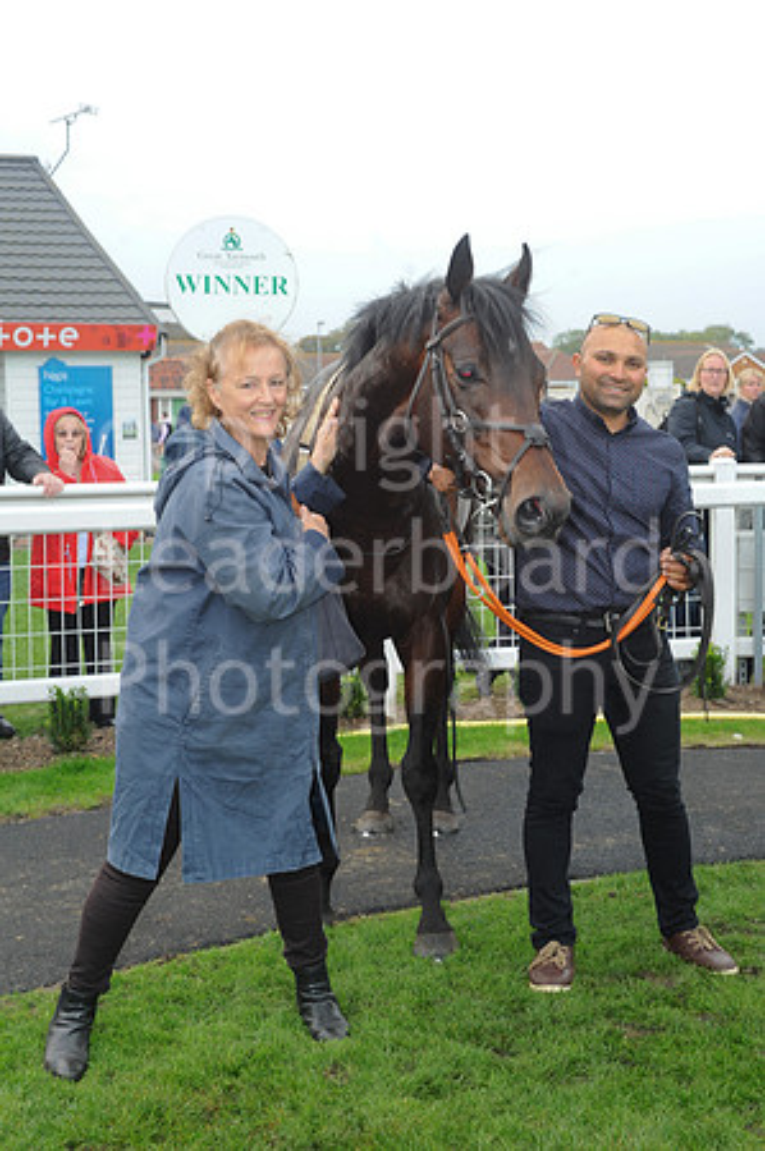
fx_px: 1597
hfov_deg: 26.9
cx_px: 382
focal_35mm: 50
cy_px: 576
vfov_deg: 39.6
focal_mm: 50
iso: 640
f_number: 6.3
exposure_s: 1/60
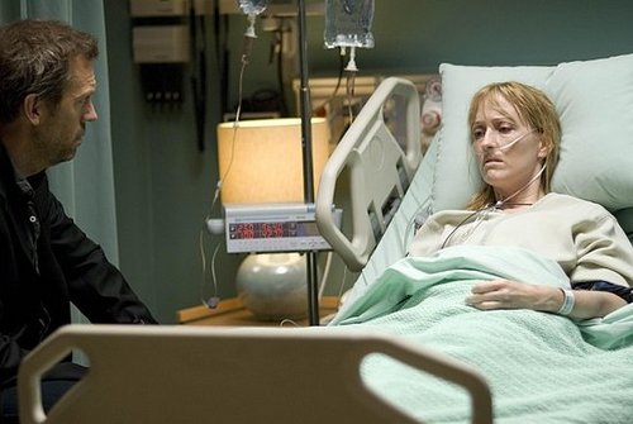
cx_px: 316
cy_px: 212
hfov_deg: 16.0
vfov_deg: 10.8
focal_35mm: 128
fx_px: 2245
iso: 500
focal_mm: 85
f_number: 1.8
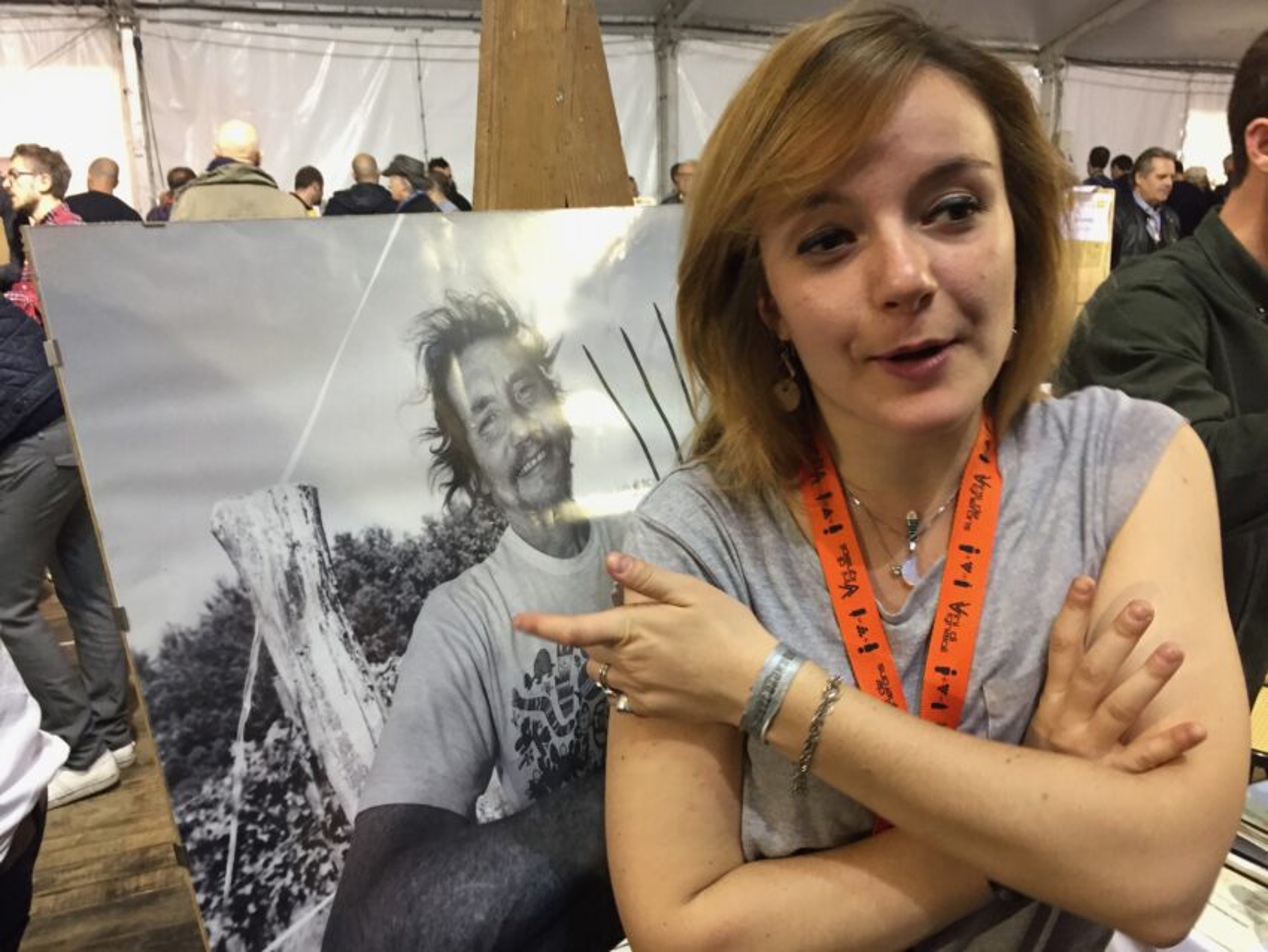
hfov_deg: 61.6
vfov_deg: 48.2
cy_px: 476
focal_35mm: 29
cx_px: 634
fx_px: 1063
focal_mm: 4.15
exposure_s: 1/33
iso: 200
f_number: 2.2
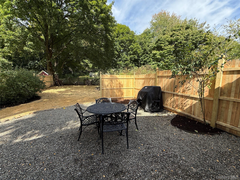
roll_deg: -0.2
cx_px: 120
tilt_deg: -6.1
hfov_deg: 102.1
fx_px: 97
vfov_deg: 85.7
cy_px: 90
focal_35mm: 14
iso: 64
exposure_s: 1/651
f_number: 2.2
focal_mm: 2.22
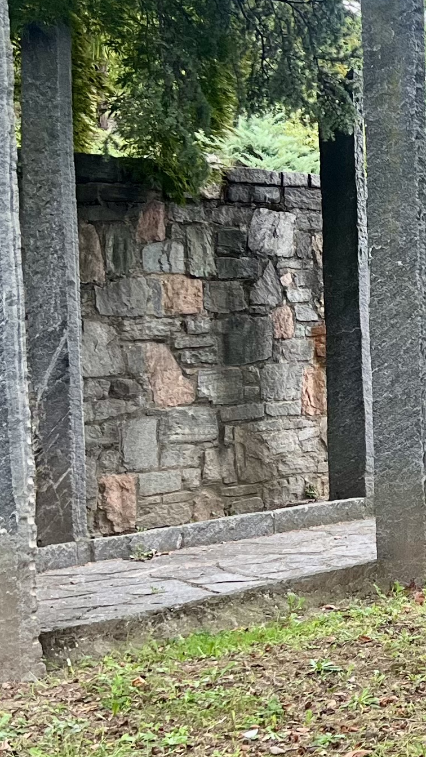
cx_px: 742
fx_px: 1707
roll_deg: +1.4
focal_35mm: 85
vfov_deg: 25.0
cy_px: 393
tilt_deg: -3.8
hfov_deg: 13.0
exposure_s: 1/121
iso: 125
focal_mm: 5.7
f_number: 1.5
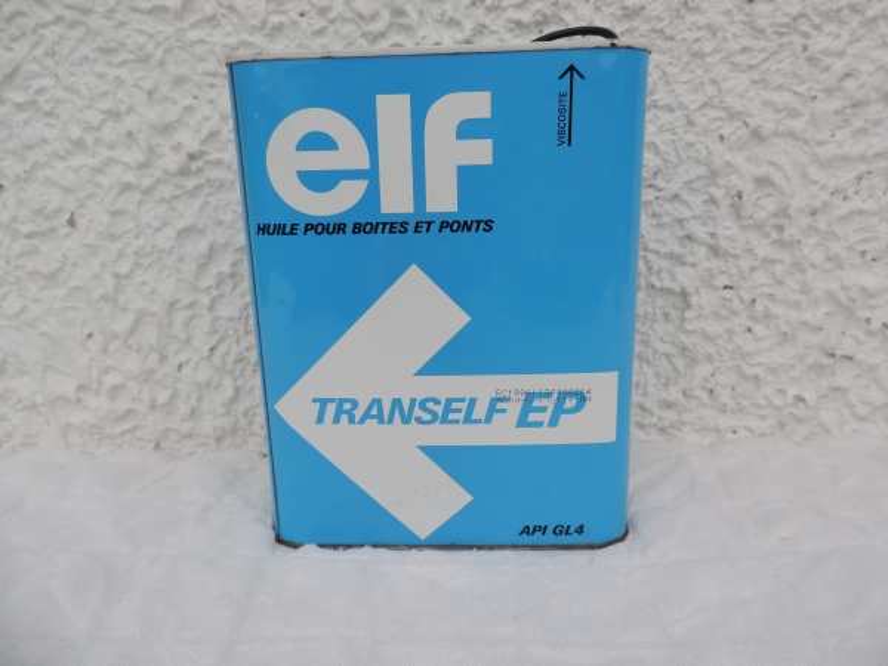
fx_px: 616
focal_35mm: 24
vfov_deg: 56.8
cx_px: 444
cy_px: 333
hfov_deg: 71.6
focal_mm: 4.3
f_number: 3
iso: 80
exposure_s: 1/320
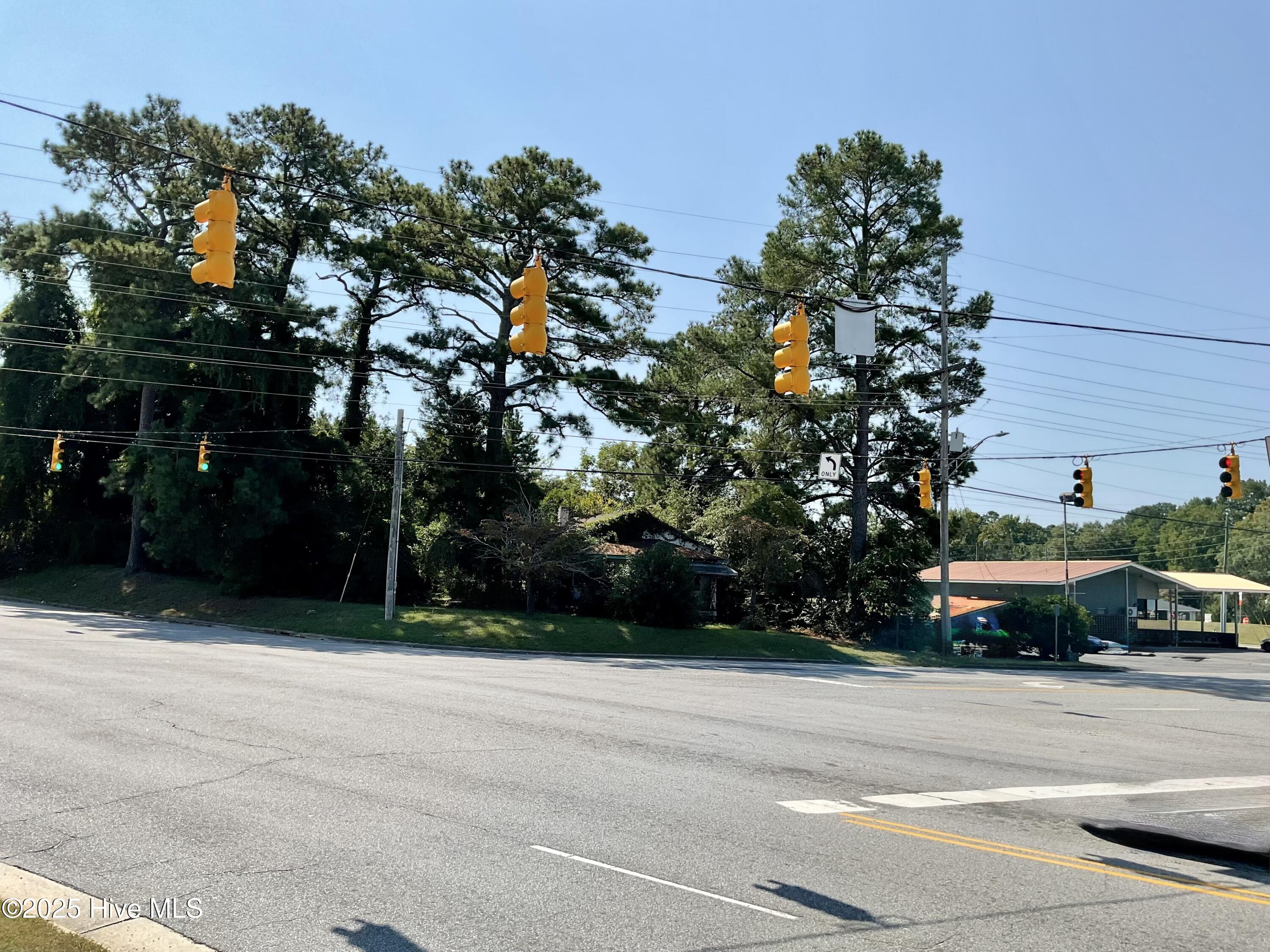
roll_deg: -1.1
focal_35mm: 29
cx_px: 635
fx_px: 1064
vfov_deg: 48.2
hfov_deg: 61.7
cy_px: 476
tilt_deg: +7.1
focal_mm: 3
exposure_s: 1/2320
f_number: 1.8
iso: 16
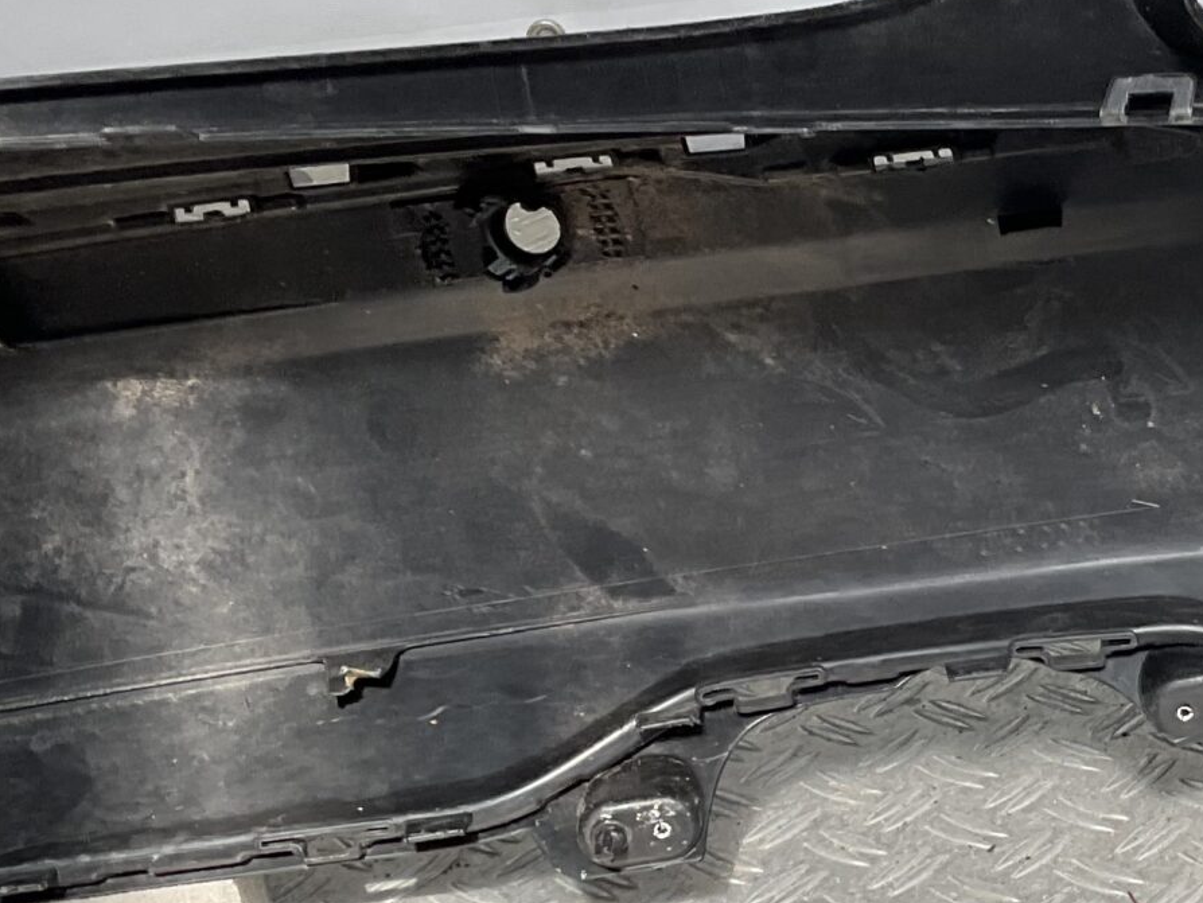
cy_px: 692
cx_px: 1265
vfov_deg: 17.7
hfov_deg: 22.4
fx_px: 2885
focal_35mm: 83
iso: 16
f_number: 1.8
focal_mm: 3
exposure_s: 1/295
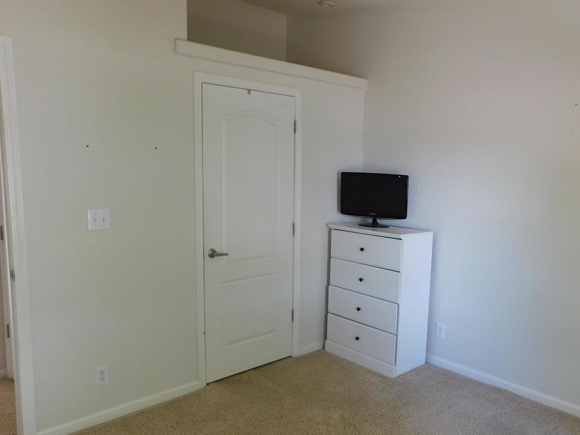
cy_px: 229
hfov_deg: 62.9
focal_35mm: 28
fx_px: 469
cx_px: 348
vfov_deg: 49.7
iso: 160
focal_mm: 4
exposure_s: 1/30
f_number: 3
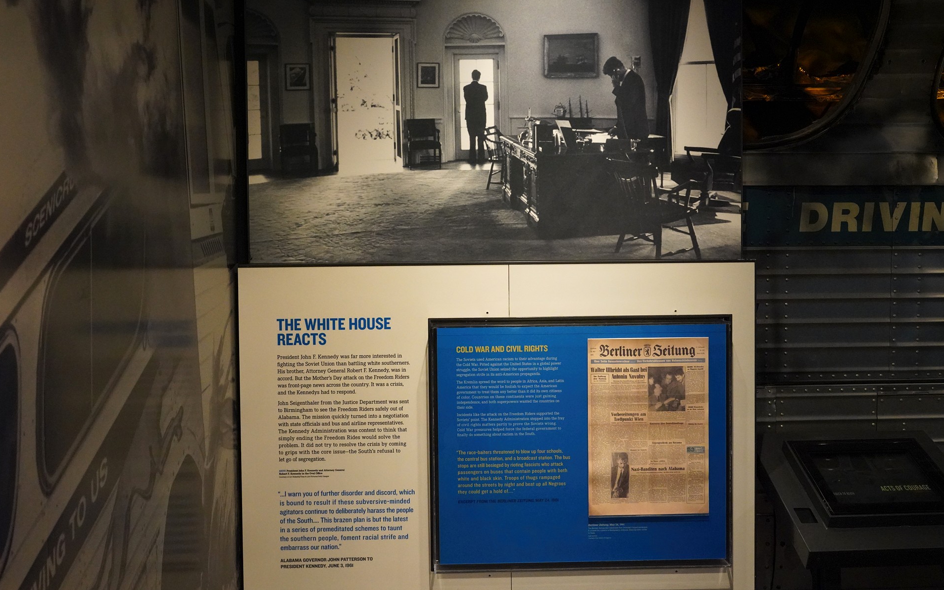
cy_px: 281
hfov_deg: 61.2
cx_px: 470
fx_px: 798
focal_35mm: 31
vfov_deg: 40.6
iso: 8000
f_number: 8
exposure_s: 1/80
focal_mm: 29
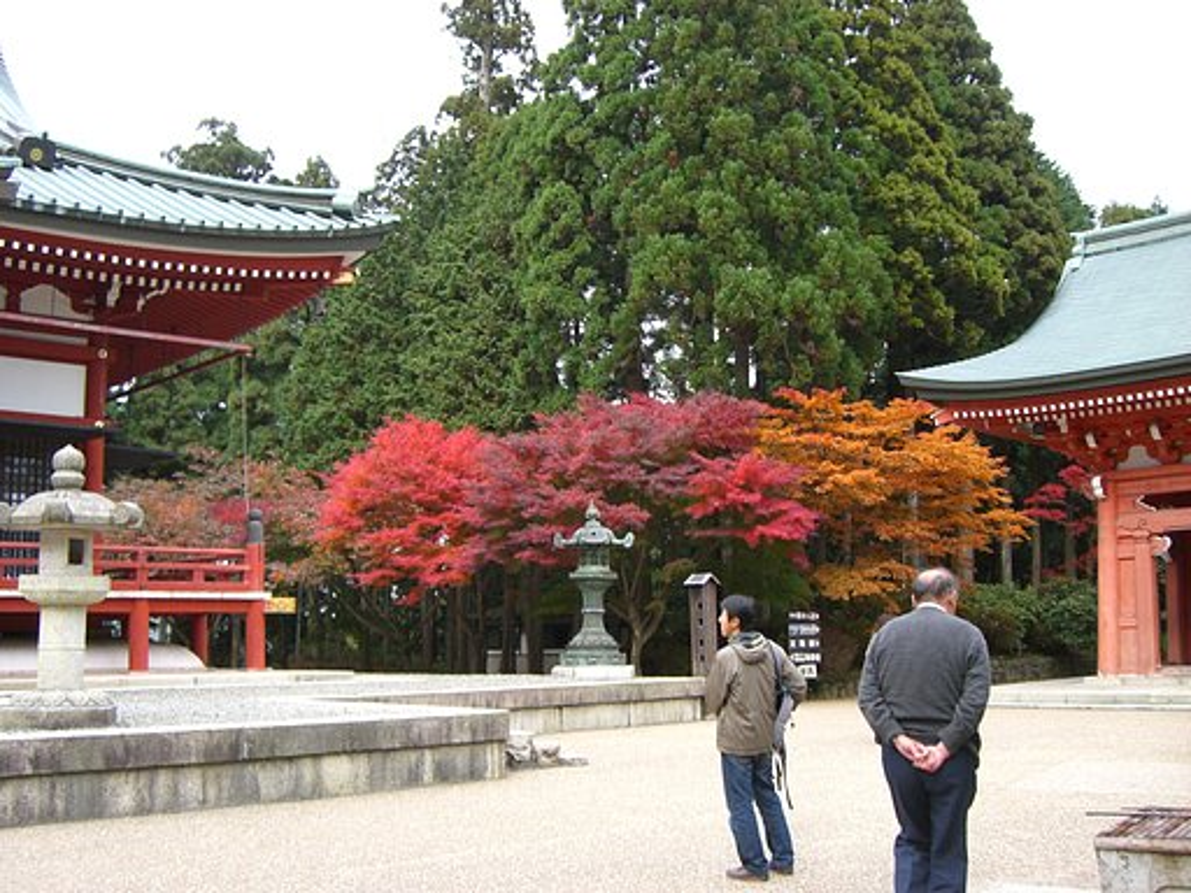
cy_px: 446
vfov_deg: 37.7
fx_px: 1307
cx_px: 596
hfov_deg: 49.0
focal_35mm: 38
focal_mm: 6.2
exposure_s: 1/100
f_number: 2.7
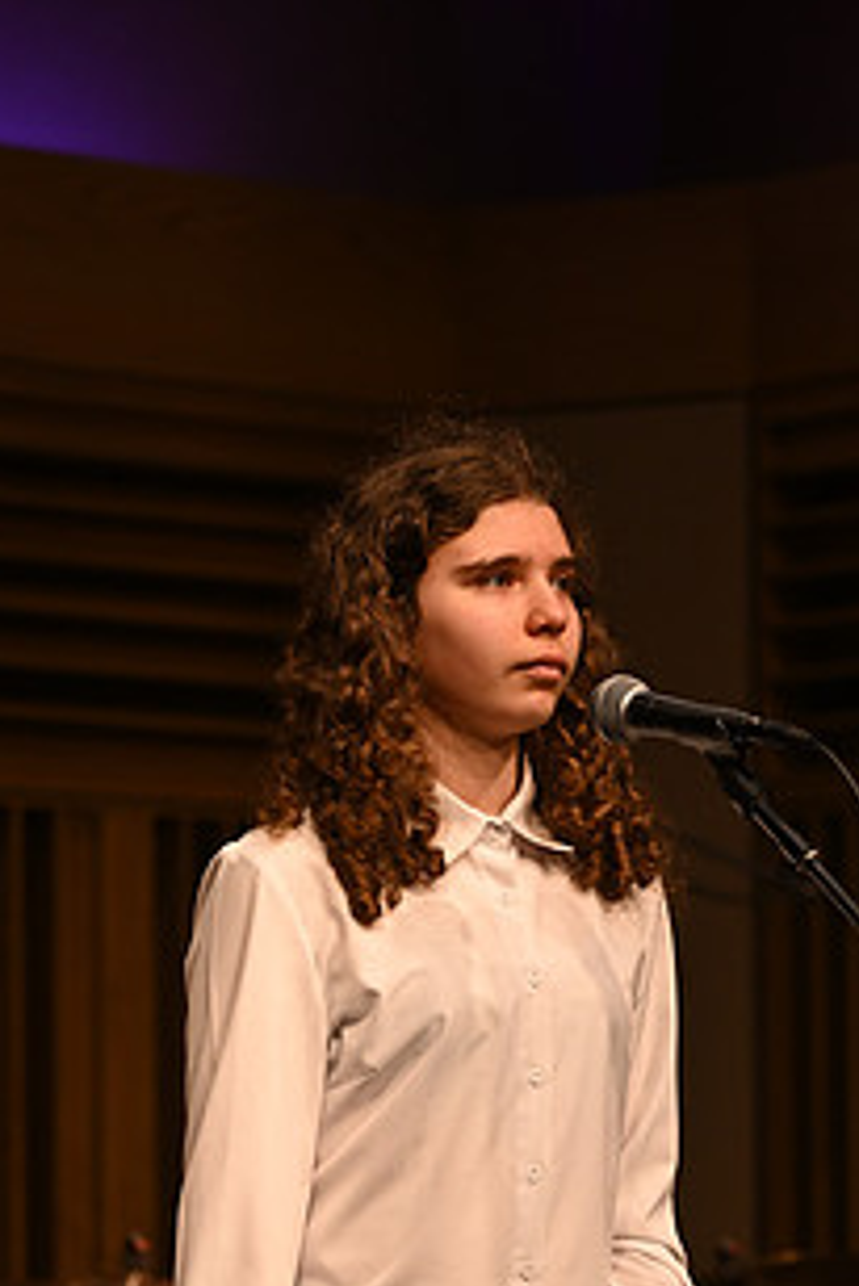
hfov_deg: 7.9
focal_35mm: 174
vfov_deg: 11.7
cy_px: 1169
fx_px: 6220
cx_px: 568
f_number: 2.8
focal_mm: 92
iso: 800
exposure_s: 1/400
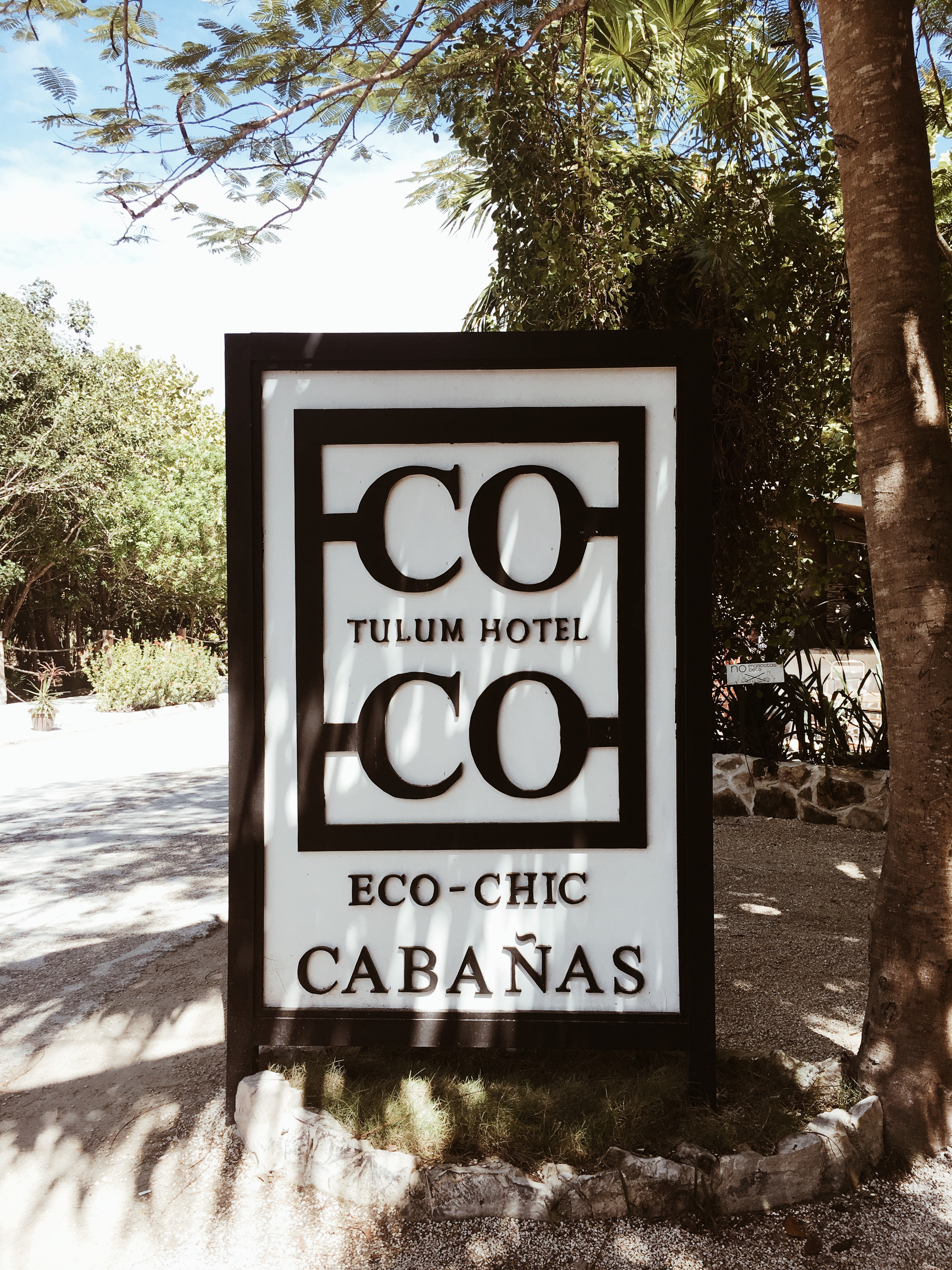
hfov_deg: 48.2
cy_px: 635
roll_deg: -0.5
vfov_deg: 61.7
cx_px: 476
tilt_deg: +0.4
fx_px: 1063
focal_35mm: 29
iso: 25
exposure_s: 1/466
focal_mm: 4.15
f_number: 2.2
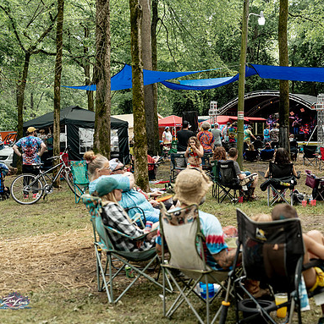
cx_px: 229
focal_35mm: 54
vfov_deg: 31.6
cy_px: 163
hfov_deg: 31.3
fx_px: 572
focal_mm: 42
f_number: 2.8
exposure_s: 1/400
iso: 320
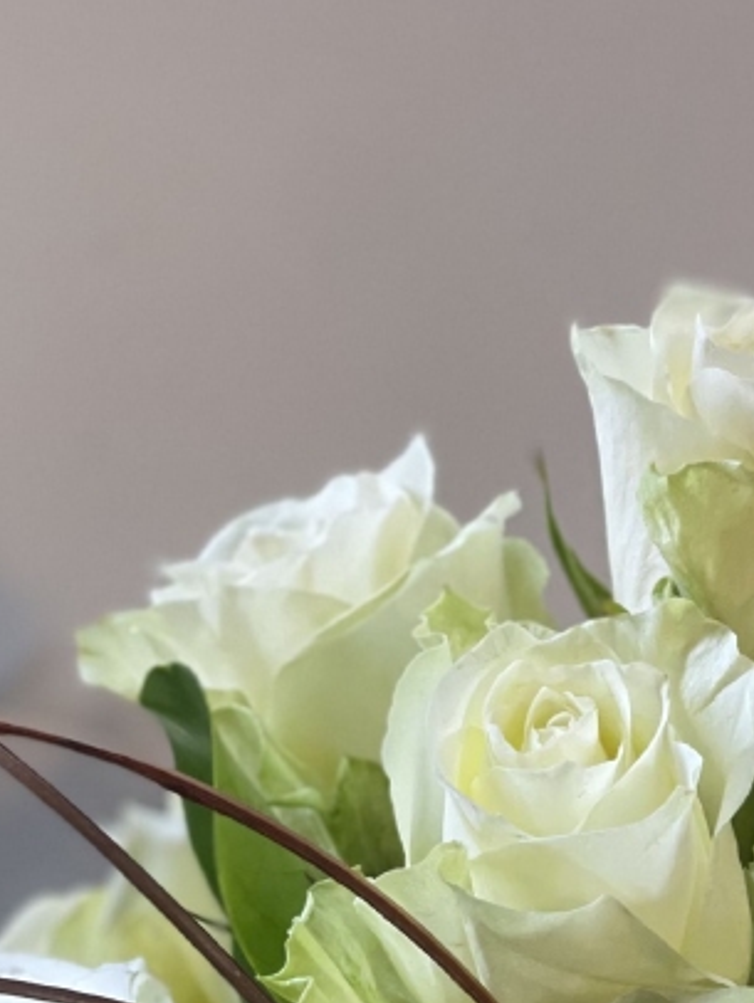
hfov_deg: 7.9
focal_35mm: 189
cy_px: 1339
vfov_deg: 10.2
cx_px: 618
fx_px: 5483
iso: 160
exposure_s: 1/100
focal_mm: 7.5
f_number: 2.2
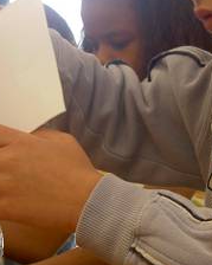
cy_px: 143
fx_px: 1067
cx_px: 147
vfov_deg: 14.2
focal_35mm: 136
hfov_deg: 11.3
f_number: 2.8
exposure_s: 1/60
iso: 100
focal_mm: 8
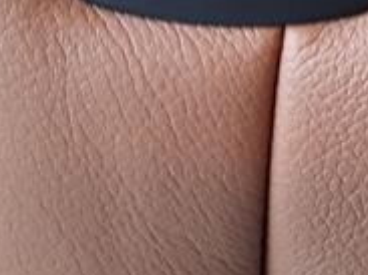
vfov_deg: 14.4
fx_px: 1041
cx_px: 322
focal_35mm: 98
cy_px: -98
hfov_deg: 19.7
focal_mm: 2.91
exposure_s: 1/50
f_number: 1.9
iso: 80
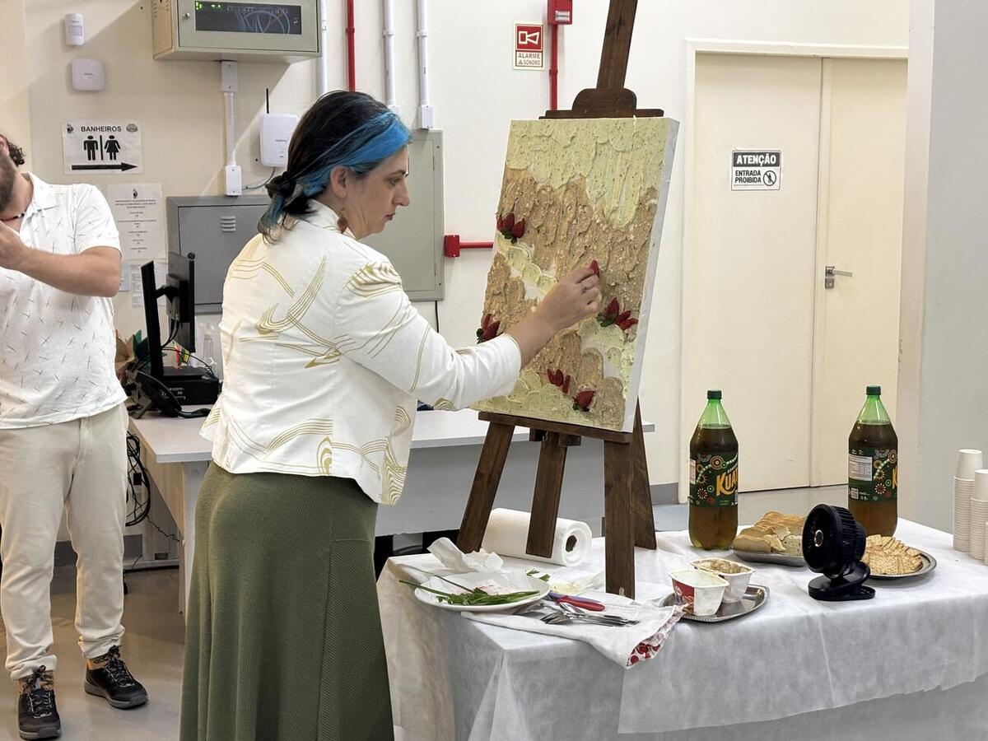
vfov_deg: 28.0
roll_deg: +0.1
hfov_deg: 36.8
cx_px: 494
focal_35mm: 52
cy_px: 370
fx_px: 1484
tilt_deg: -7.3
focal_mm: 5.96
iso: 200
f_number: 1.6
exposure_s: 1/40
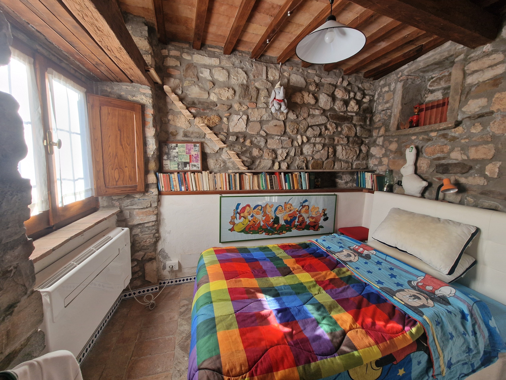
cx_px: 253
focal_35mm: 13
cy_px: 190
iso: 100
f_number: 2.2
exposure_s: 1/50
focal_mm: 2.2
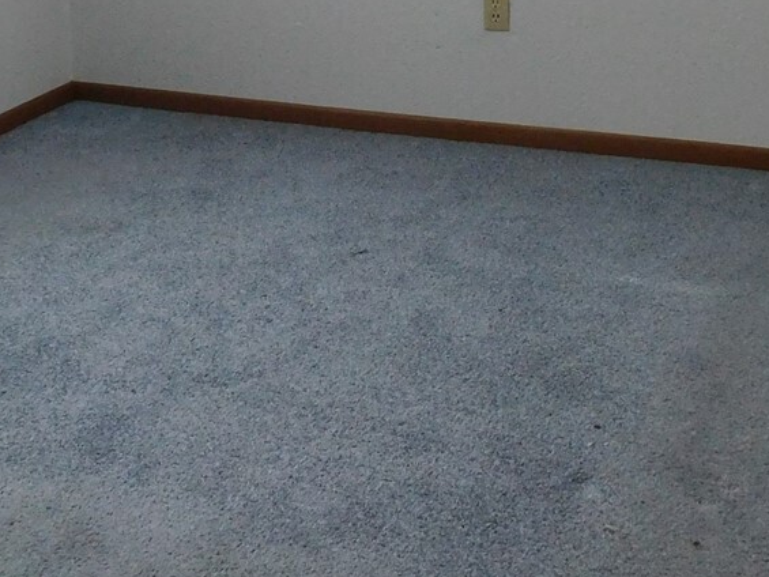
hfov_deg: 28.4
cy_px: -26
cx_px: 283
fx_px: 1511
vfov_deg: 20.8
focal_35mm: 68
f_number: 3.3
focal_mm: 4.3
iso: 400
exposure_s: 1/13
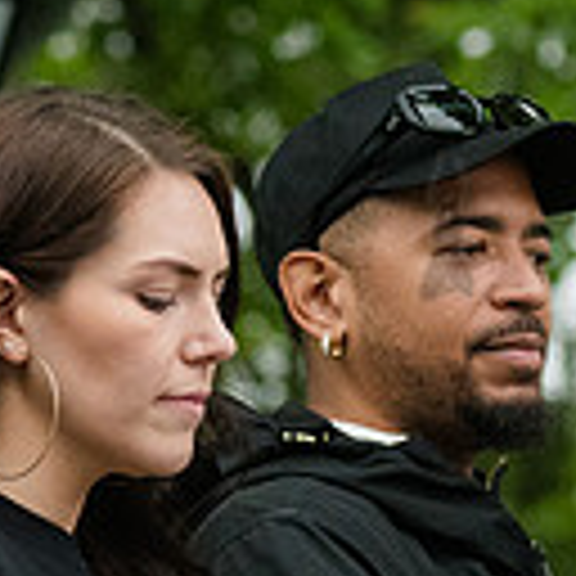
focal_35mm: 428
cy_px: 749
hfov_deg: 4.1
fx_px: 8057
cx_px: 408
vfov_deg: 4.1
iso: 3200
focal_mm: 86
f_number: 4.5
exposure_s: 1/500
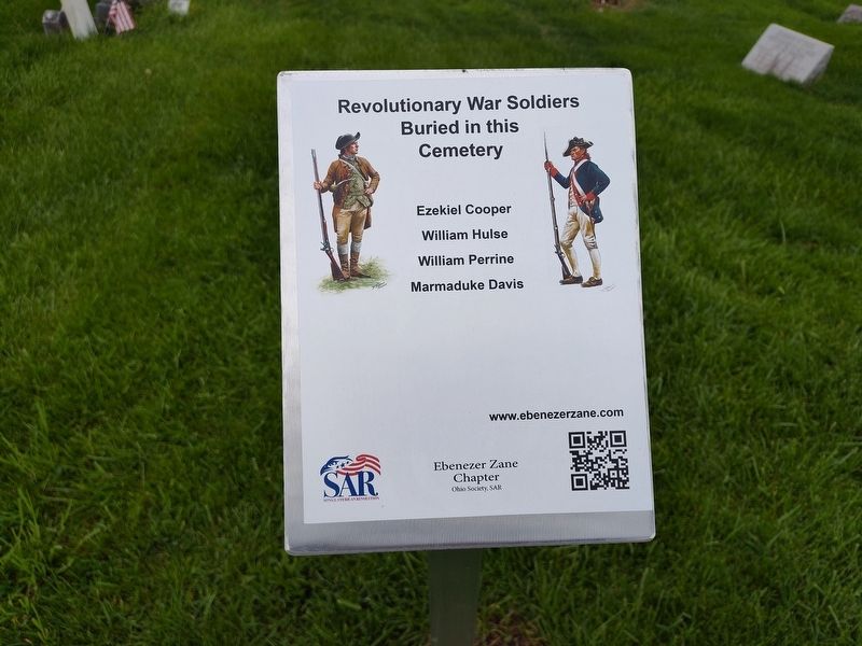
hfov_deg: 73.9
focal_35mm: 23
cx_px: 431
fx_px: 573
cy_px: 323
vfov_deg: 58.9
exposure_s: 1/1648
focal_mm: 5.56
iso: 100
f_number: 1.8
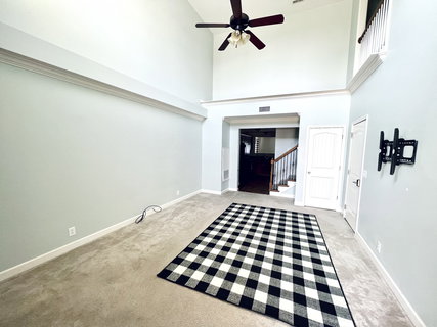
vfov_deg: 89.9
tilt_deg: -5.5
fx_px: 164
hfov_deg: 106.2
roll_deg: -1.2
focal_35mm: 13
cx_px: 218
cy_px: 164
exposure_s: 1/99
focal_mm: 1.57
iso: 125
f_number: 1.8
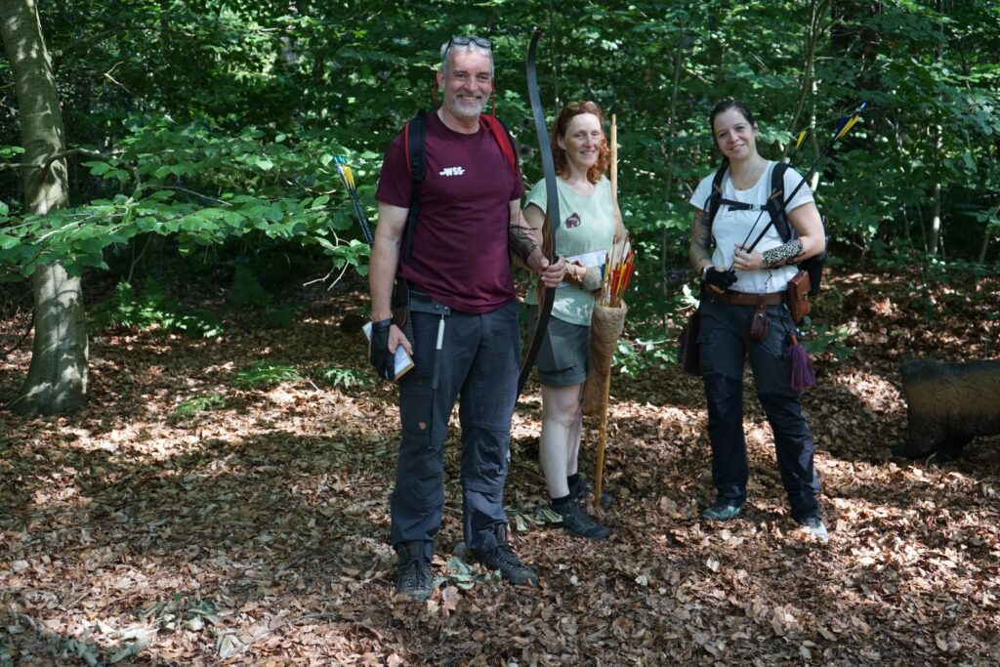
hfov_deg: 40.3
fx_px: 1361
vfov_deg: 27.5
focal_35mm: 49
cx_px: 500
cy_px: 334
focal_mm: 49
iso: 1000
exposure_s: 1/160
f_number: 4.5
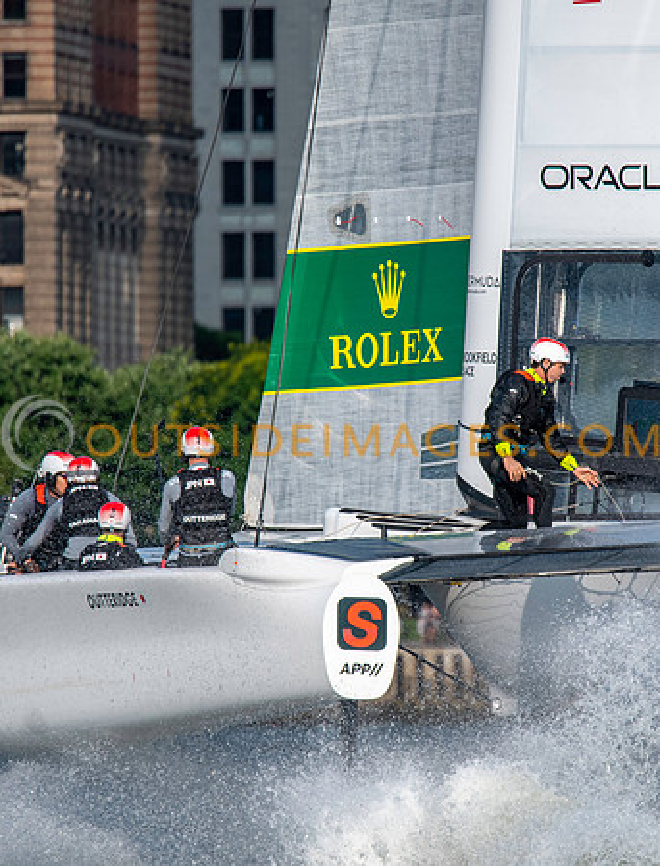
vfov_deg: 2.2
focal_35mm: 903
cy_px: 433
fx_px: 22729
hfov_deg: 1.7
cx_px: 388
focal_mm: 420
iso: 500
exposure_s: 1/2500
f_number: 5.6
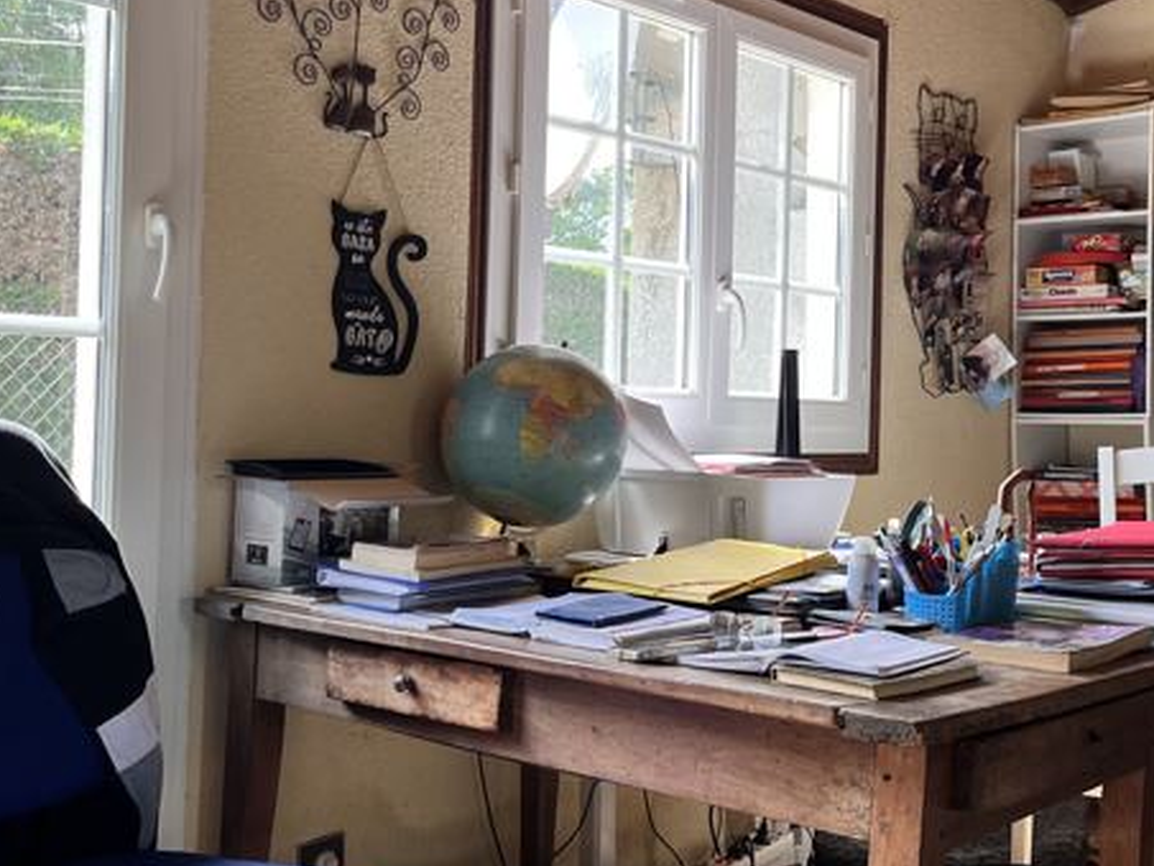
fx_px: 1534
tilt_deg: +0.6
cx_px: 837
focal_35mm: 46
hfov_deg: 40.3
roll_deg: -0.5
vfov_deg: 31.4
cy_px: 347
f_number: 1.6
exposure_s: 1/121
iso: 125
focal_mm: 5.1
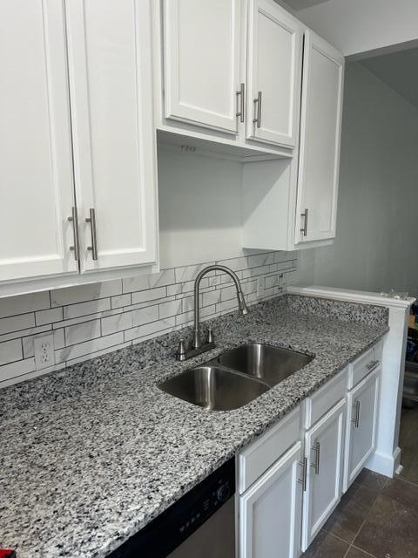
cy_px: 279
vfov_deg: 71.6
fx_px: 386
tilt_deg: -9.9
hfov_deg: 56.8
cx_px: 209
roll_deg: -0.6
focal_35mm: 24
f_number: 1.78
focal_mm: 6.86
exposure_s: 1/120
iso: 160
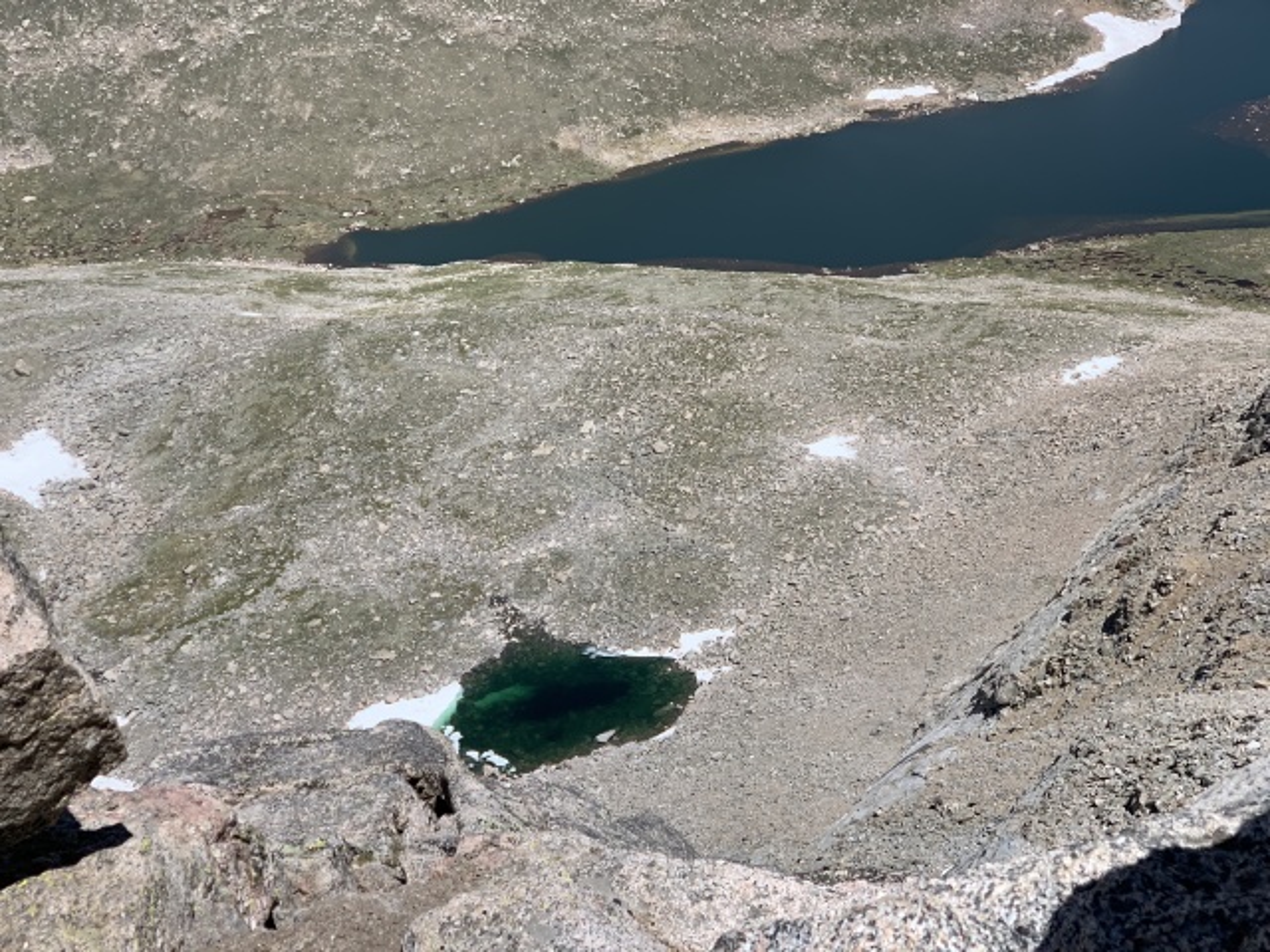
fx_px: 1908
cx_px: 635
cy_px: 476
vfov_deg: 28.0
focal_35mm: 52
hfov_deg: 36.8
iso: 16
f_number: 2.4
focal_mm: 6
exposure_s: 1/1546
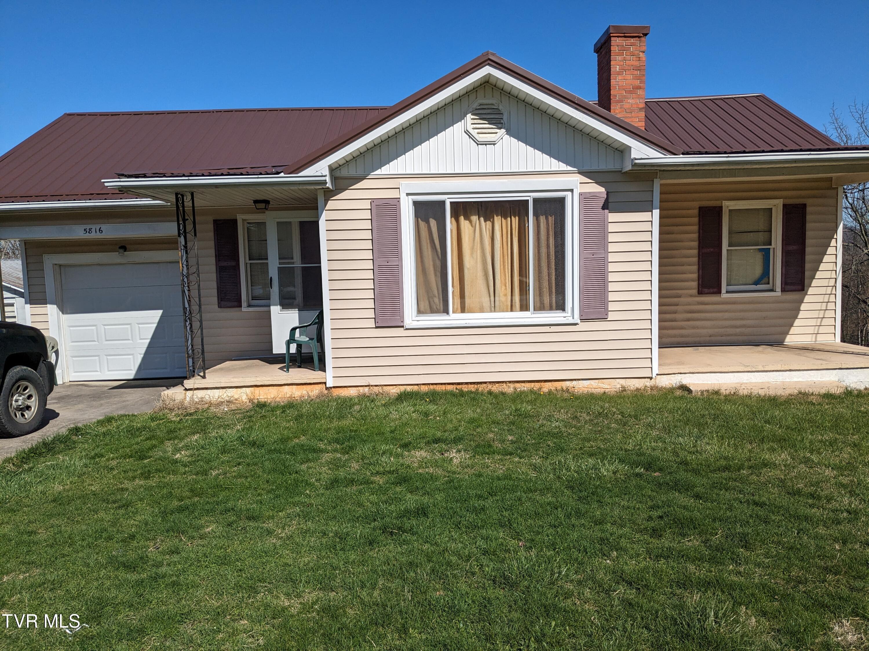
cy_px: 326
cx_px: 434
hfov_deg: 65.3
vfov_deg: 51.4
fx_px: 678
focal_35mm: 27
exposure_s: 1/7812
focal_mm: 4.38
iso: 65
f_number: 1.73
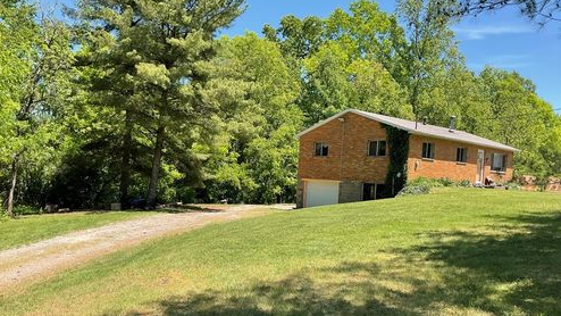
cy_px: 198
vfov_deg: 36.5
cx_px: 278
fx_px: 476
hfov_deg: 61.0
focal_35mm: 32
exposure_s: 1/759
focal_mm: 3
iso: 16
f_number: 1.8
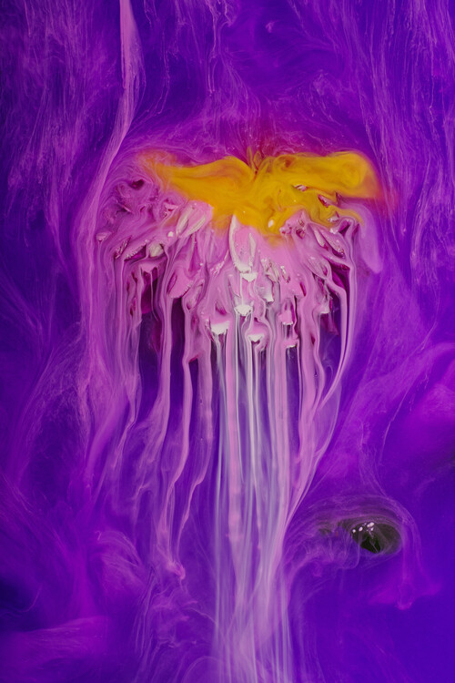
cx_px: 228
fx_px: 3412
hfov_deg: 7.6
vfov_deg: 11.4
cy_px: 342
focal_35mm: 180
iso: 50
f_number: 16
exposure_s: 1/200
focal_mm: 180
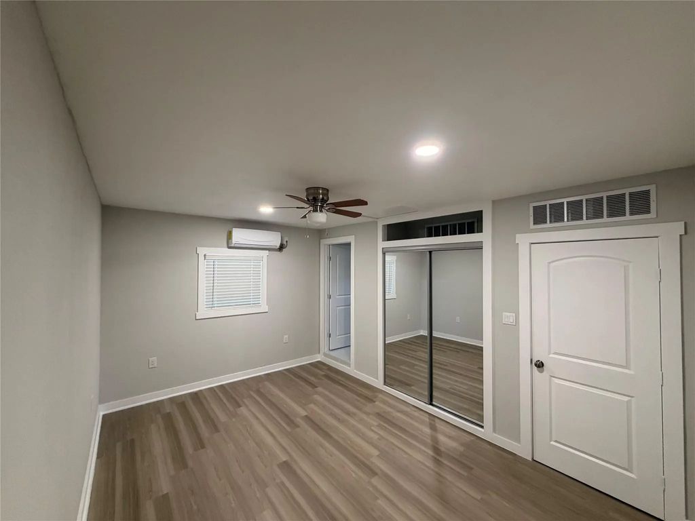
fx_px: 281
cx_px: 348
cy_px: 260
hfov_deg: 102.1
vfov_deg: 85.7
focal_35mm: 14
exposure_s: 1/60
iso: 320
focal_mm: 2.22
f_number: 2.2
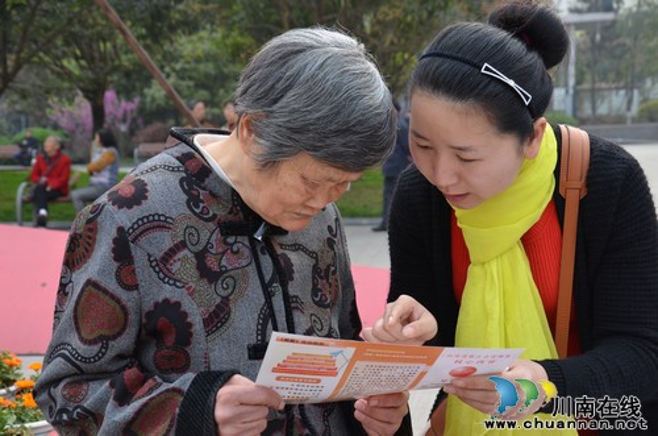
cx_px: 329
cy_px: 218
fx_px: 1040
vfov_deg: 23.7
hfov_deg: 35.1
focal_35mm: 57
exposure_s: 1/160
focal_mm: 38
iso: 200
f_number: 6.3
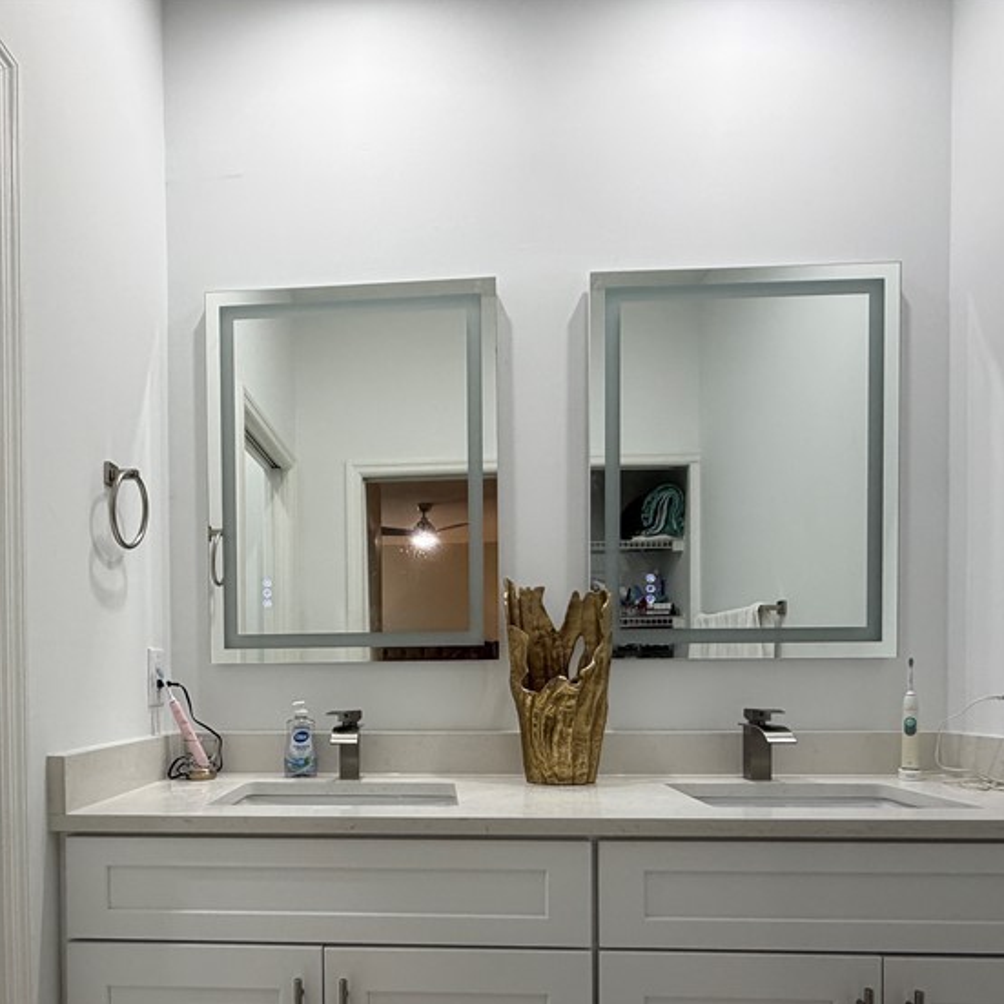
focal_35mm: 23
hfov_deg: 66.5
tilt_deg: -2.0
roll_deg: +0.7
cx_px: 392
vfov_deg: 65.0
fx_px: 755
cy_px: 692
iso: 160
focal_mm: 2.22
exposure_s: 1/120
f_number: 2.2
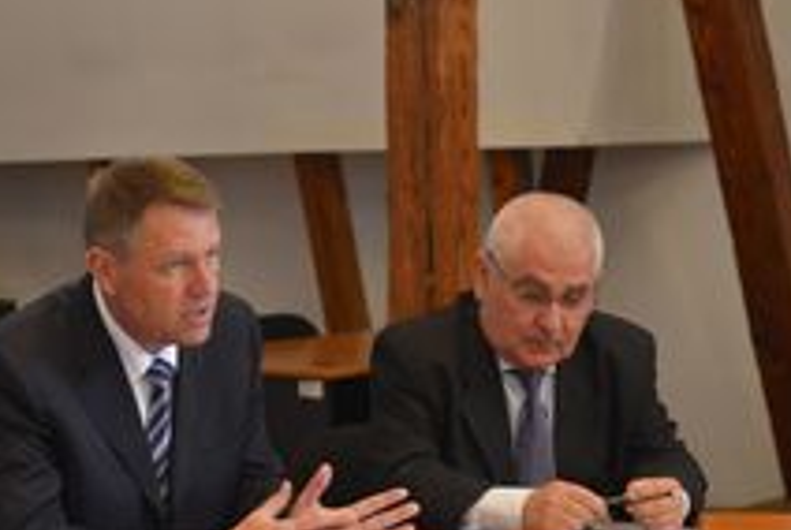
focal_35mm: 98
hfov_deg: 20.3
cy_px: 409
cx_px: 56
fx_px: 2156
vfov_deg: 13.9
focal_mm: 52
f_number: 4
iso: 2000
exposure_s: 1/50
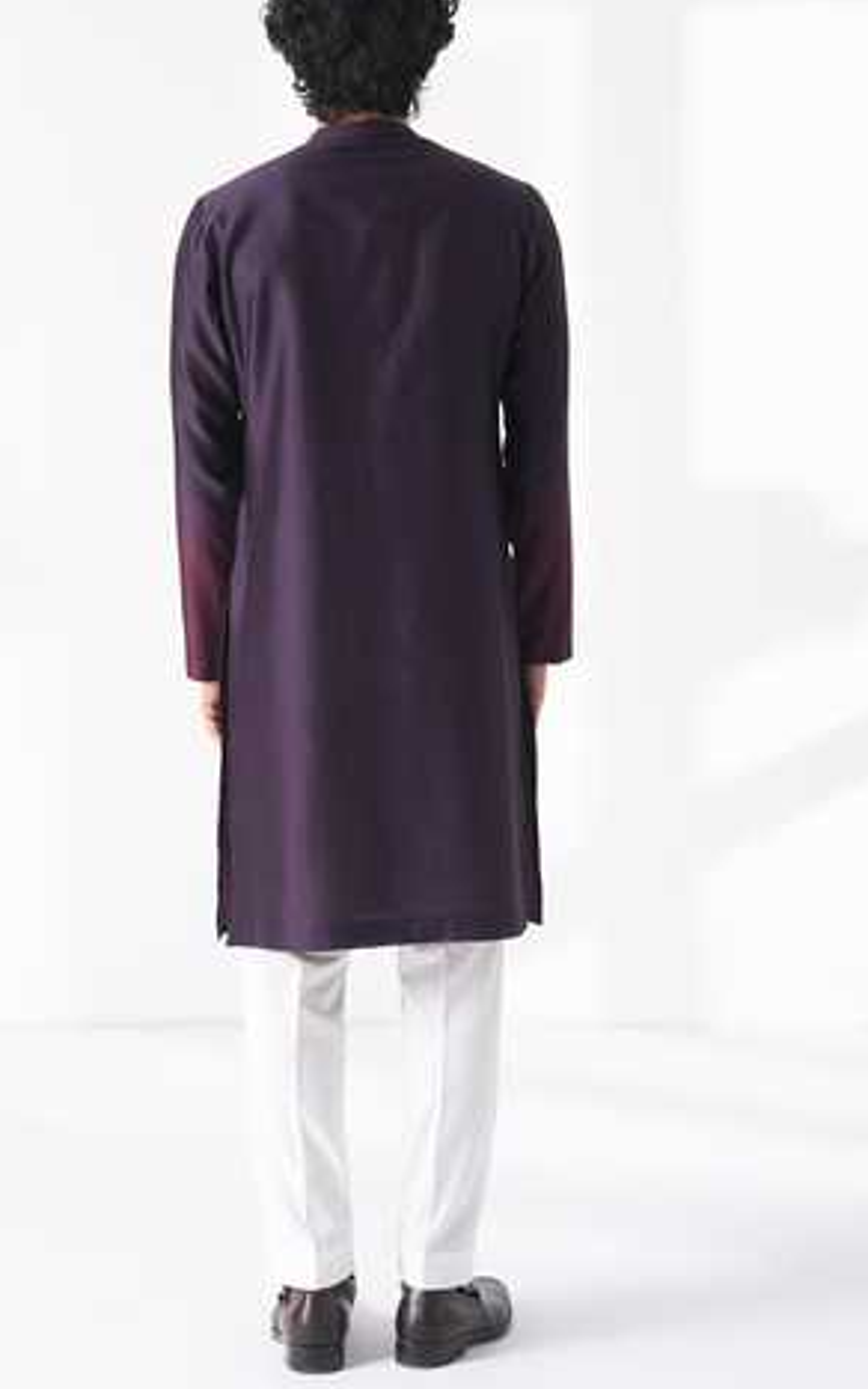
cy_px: 653
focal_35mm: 63
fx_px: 2384
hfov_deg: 20.6
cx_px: 375
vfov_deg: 32.5
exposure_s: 1/160
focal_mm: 55
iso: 320
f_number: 8
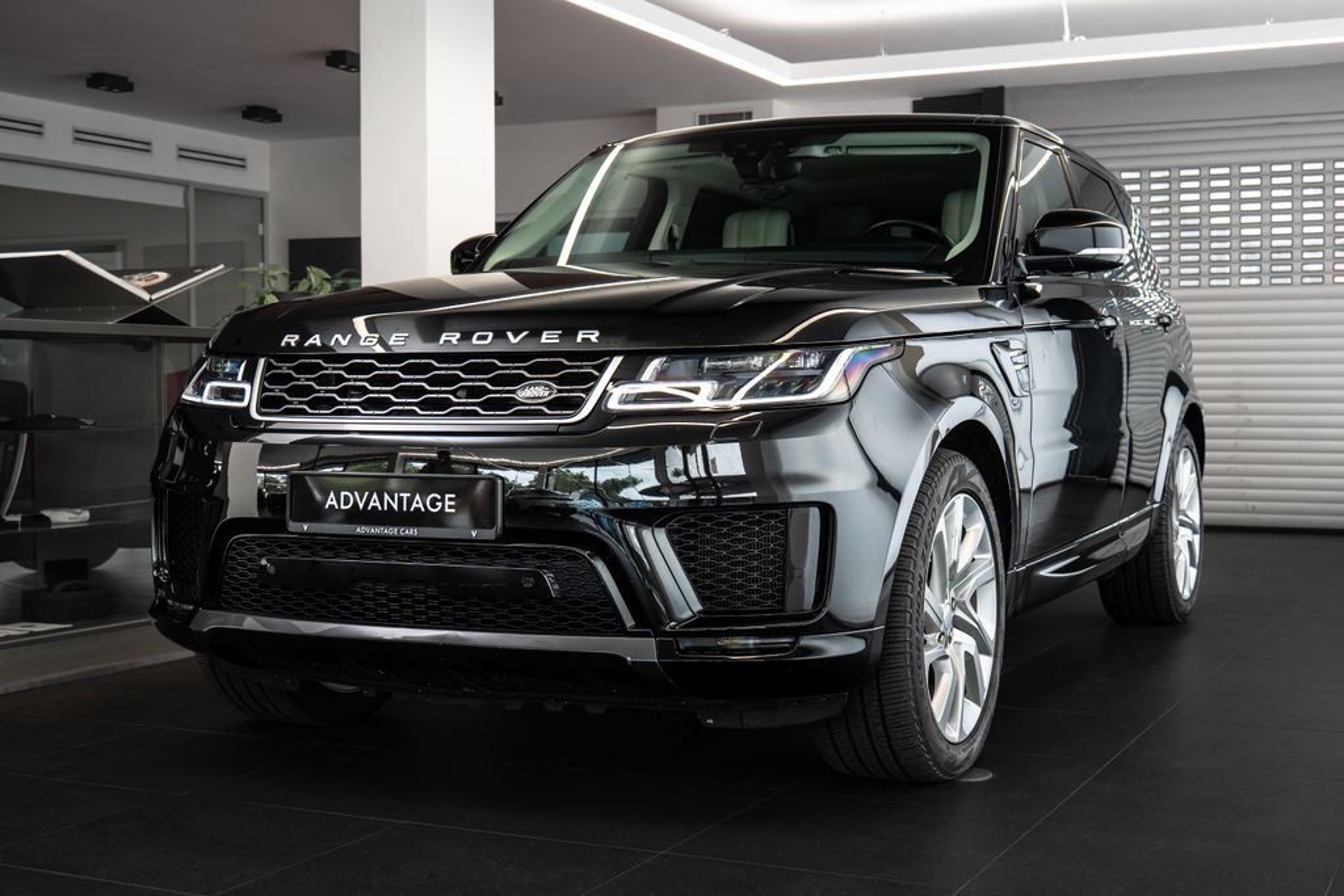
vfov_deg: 27.8
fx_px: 1808
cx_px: 715
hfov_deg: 40.8
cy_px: 451
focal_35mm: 48
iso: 640
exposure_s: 1/50
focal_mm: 45
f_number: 5
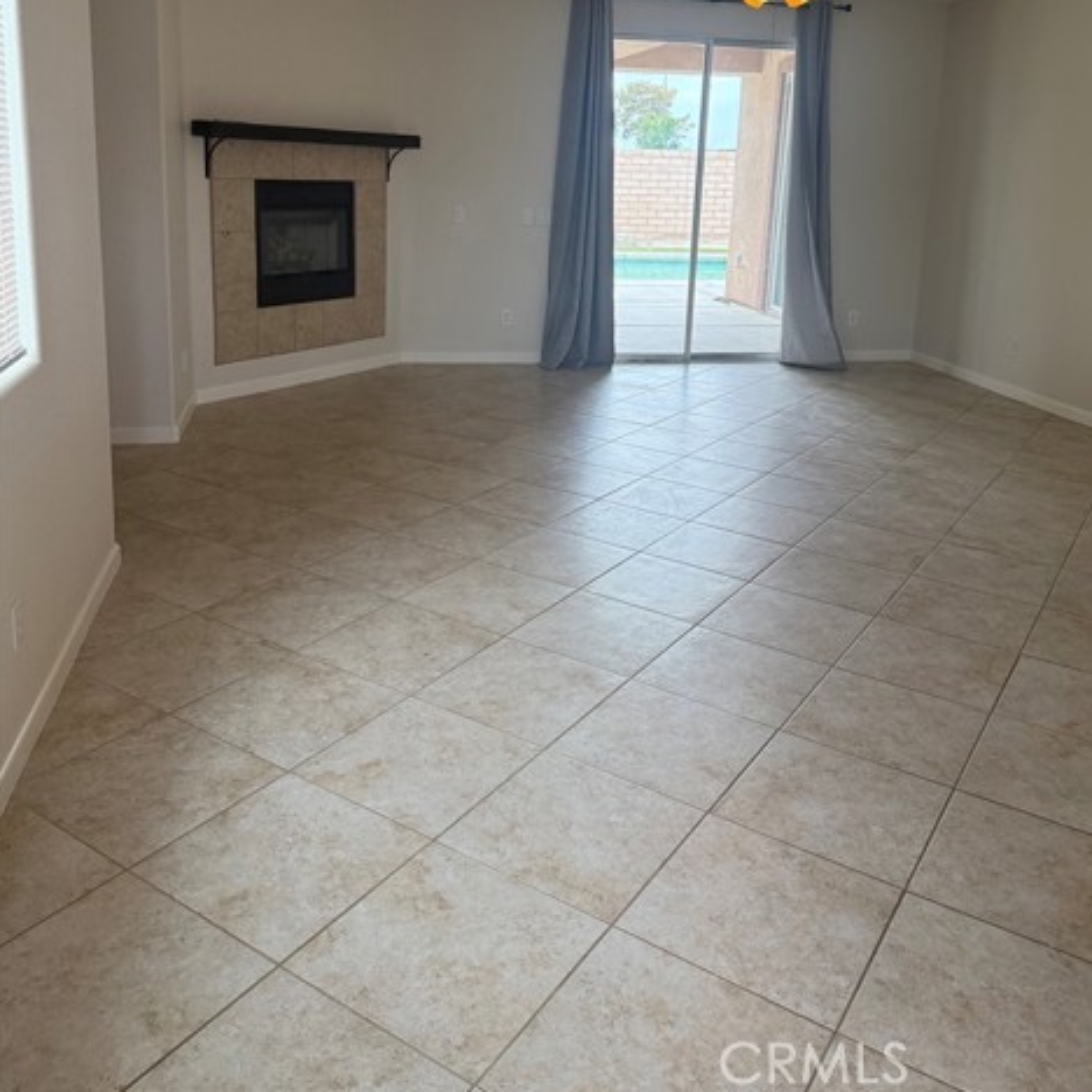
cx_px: 555
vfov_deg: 54.3
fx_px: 1035
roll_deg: -3.0
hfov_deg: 55.6
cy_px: 350
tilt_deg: -10.1
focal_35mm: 29
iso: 160
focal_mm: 6.76
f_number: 1.78
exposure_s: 1/240
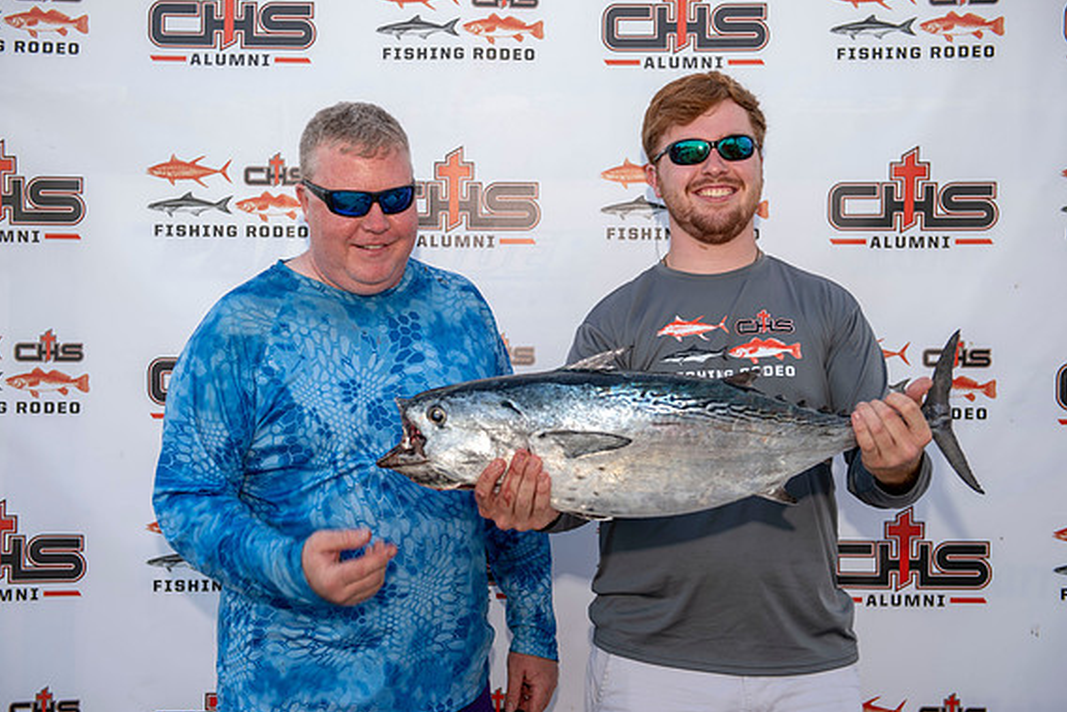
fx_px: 1512
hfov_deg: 38.9
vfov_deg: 26.5
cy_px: 359
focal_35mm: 51
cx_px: 530
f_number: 4
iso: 50
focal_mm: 50
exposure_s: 1/100
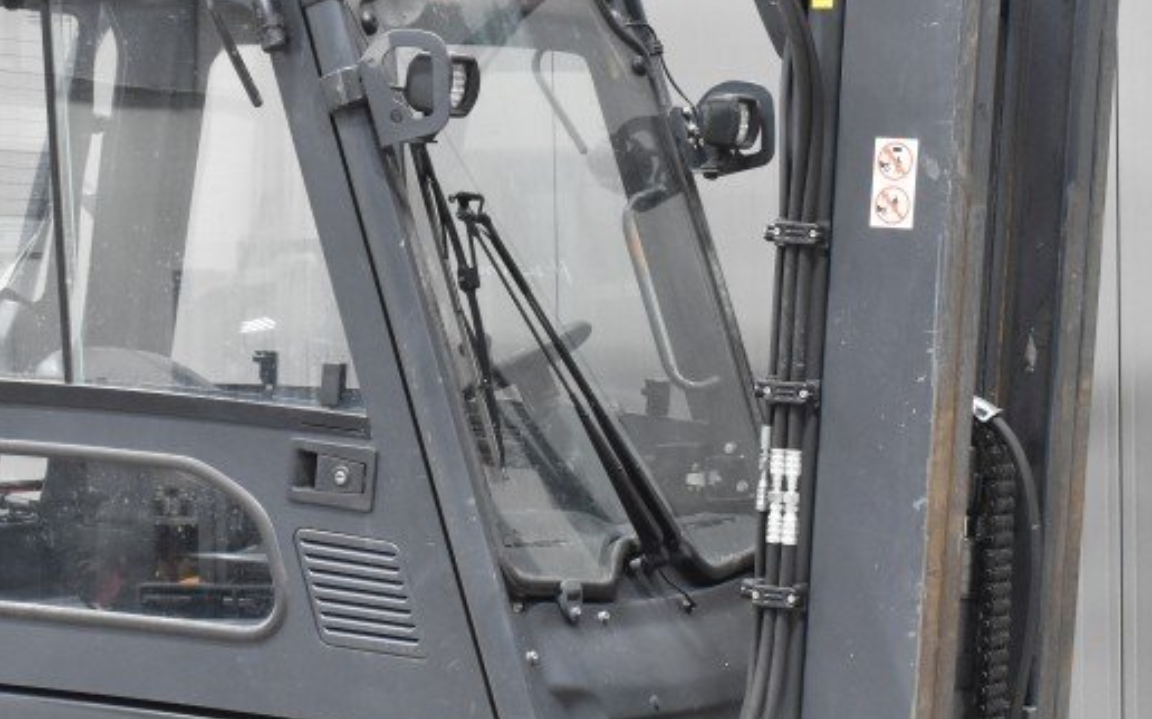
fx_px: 3238
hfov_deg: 20.2
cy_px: 565
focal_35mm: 103
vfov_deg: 12.6
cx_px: 587
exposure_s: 1/15
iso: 1600
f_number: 6.3
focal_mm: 29
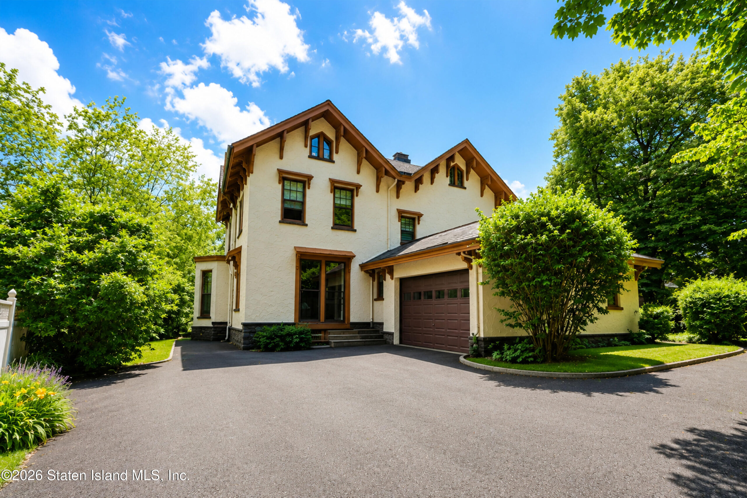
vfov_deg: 72.1
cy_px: 249
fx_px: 342
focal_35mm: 16
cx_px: 374
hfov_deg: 95.0
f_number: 8
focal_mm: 16.5
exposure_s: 1/125
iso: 100
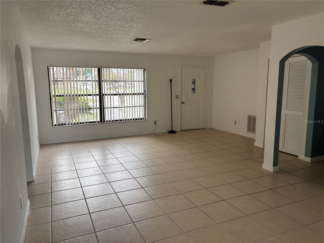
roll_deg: +0.5
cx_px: 162
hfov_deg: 67.3
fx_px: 243
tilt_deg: -10.7
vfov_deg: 53.1
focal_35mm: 26
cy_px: 122
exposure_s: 1/121
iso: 80
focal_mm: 5.96
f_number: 1.6
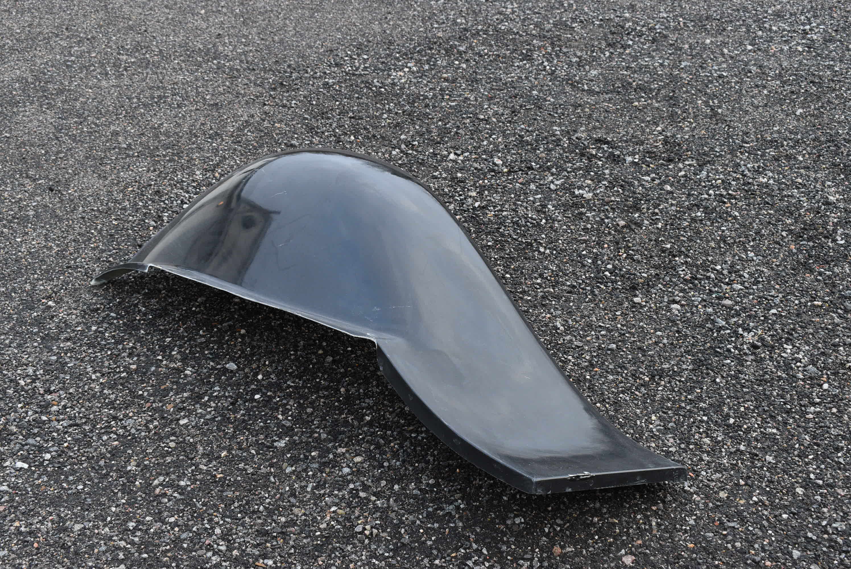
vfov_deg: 29.9
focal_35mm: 45
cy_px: 284
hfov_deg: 43.6
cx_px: 426
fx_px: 1065
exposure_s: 1/200
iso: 1250
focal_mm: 30
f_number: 7.1
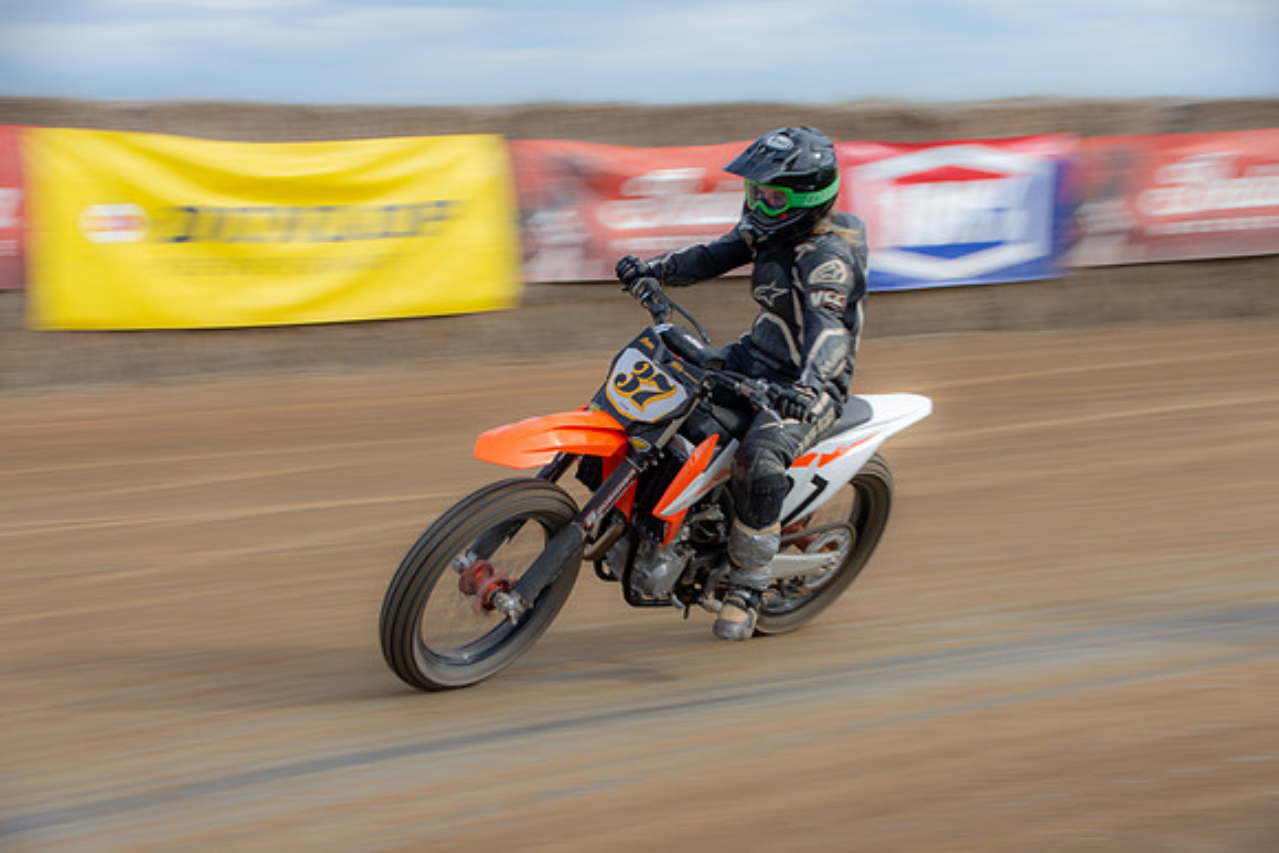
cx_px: 640
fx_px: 3518
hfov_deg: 20.6
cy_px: 426
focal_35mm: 99
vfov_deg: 13.8
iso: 100
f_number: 8
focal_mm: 66
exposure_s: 1/100
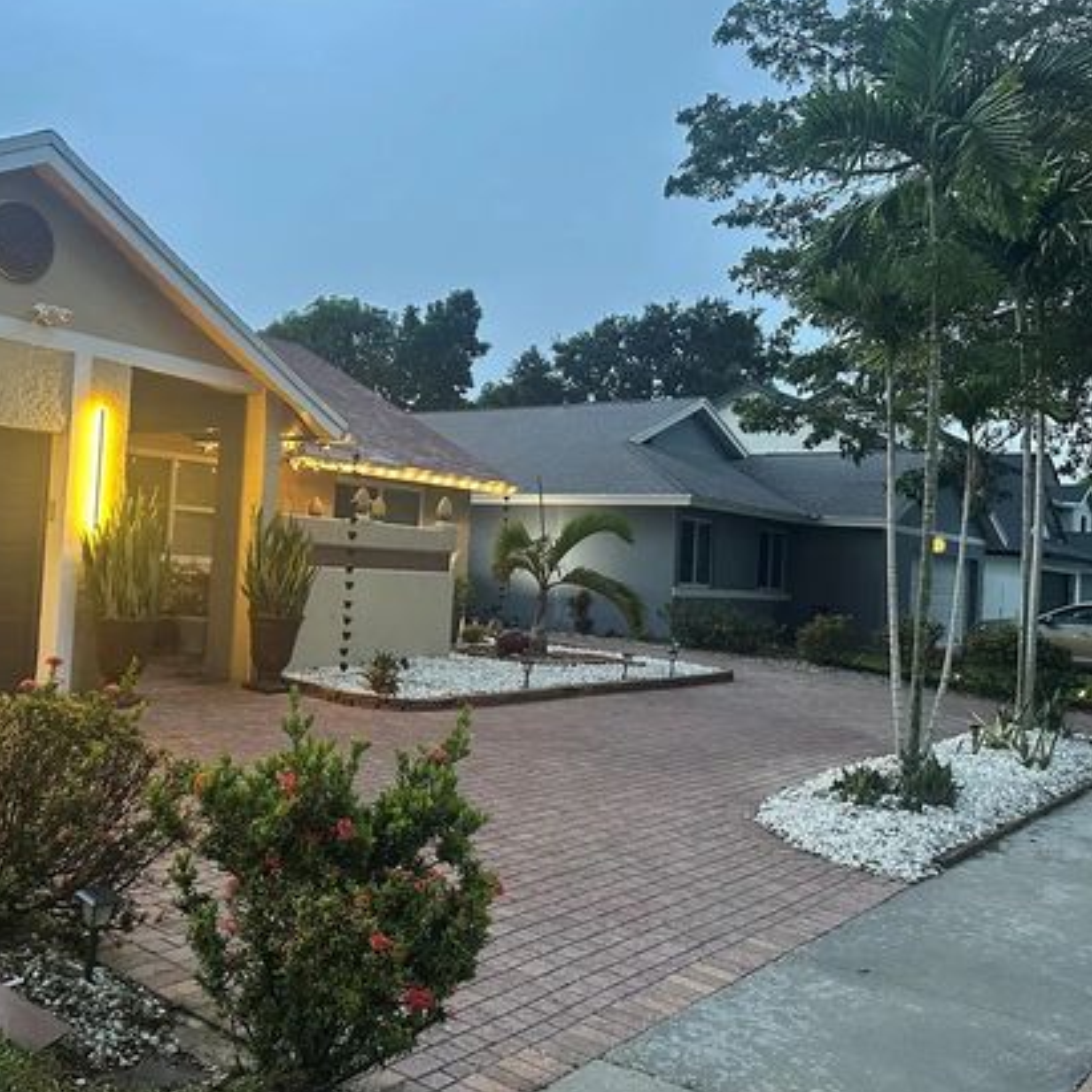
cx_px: 457
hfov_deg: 49.5
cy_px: 518
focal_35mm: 33
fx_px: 1178
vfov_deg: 49.7
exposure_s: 1/60
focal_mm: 6.86
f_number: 1.78
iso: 400
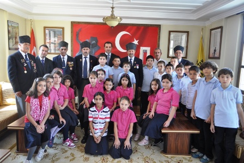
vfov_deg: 47.9
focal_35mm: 27
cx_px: 122
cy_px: 82
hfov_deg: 67.4
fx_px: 183
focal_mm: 18
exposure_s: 1/60
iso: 560
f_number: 4
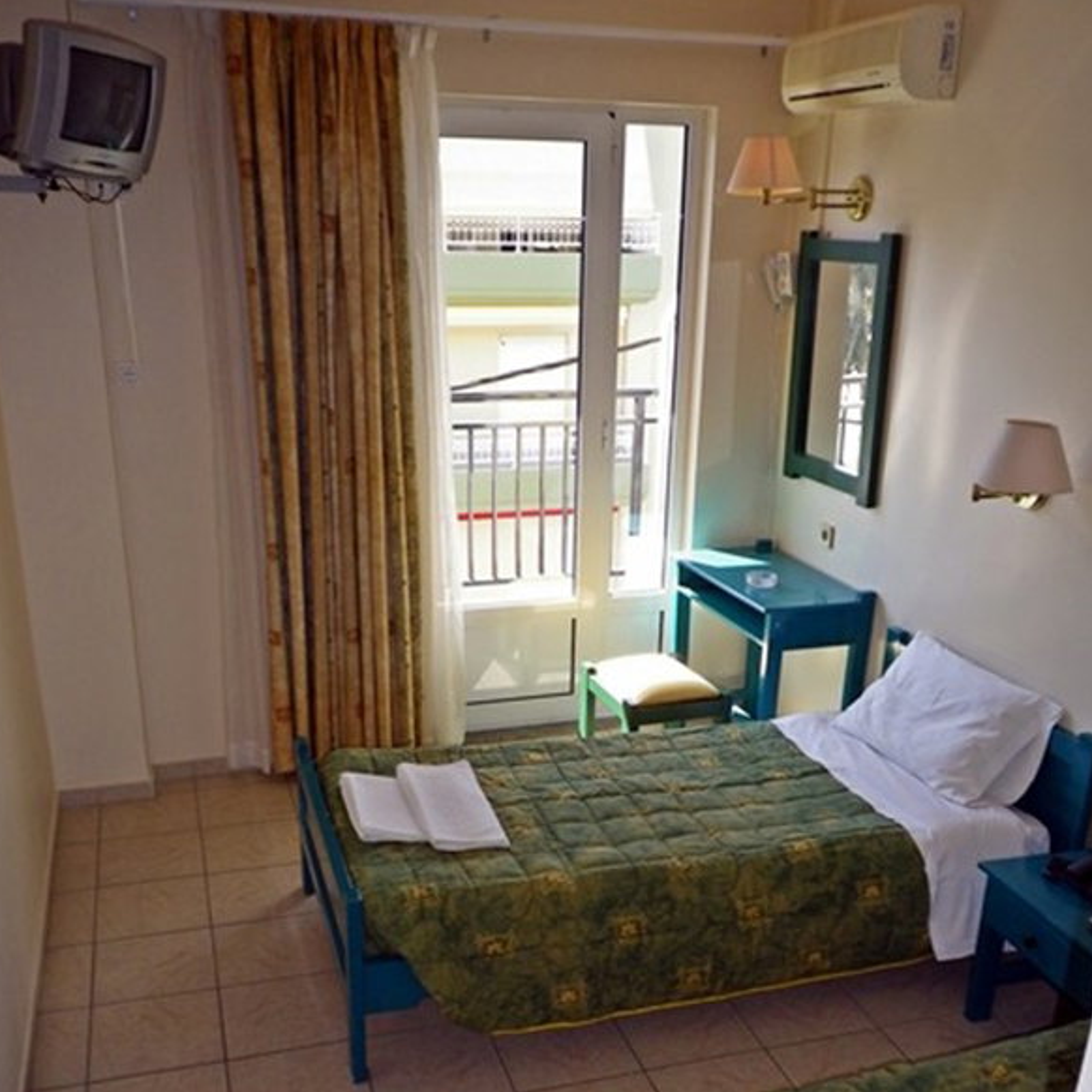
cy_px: 719
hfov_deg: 48.5
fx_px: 1213
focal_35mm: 34
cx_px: 550
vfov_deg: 47.7
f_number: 3.5
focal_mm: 5.05
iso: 100
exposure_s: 1/100
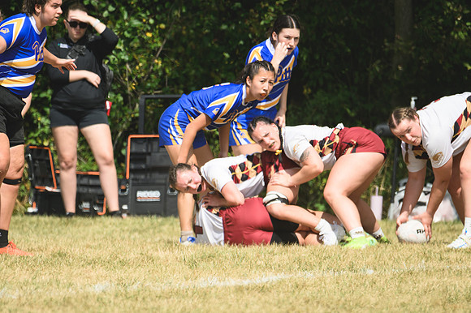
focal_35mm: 900
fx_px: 11768
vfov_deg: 1.5
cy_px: 156
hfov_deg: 2.3
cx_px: 236
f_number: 6.3
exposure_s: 1/1000
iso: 220
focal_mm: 600
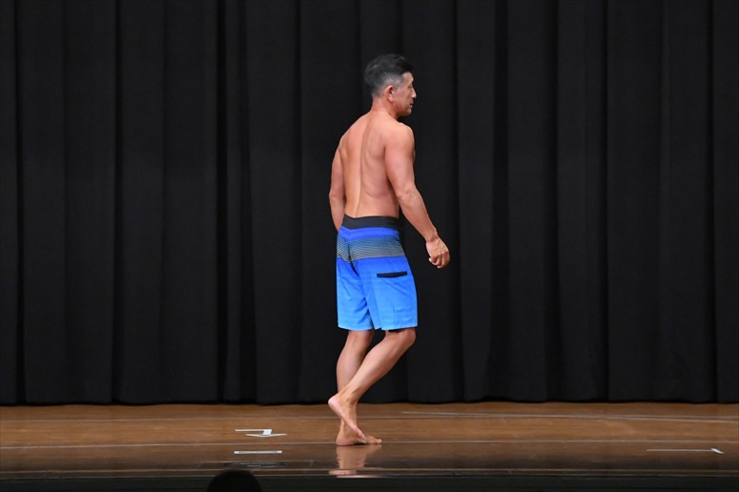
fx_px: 4452
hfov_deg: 9.5
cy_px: 246
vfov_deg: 6.3
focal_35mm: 217
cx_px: 370
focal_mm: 145
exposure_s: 1/400
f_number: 5.6
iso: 8000
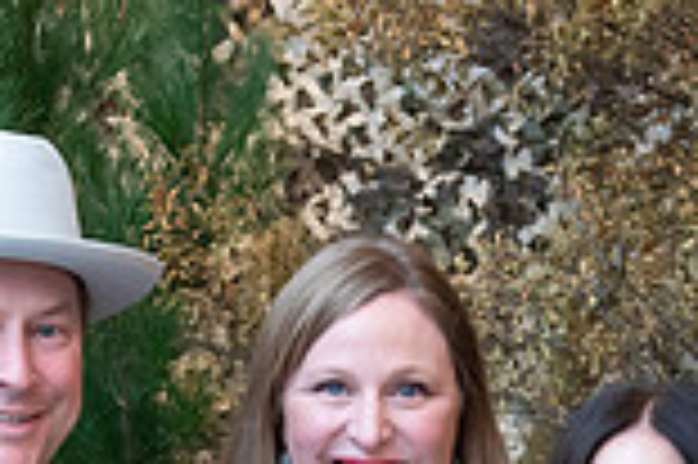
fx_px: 3176
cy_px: 765
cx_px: 546
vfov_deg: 8.1
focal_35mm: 164
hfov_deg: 12.5
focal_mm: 40
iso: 4000
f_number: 5.6
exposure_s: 1/100
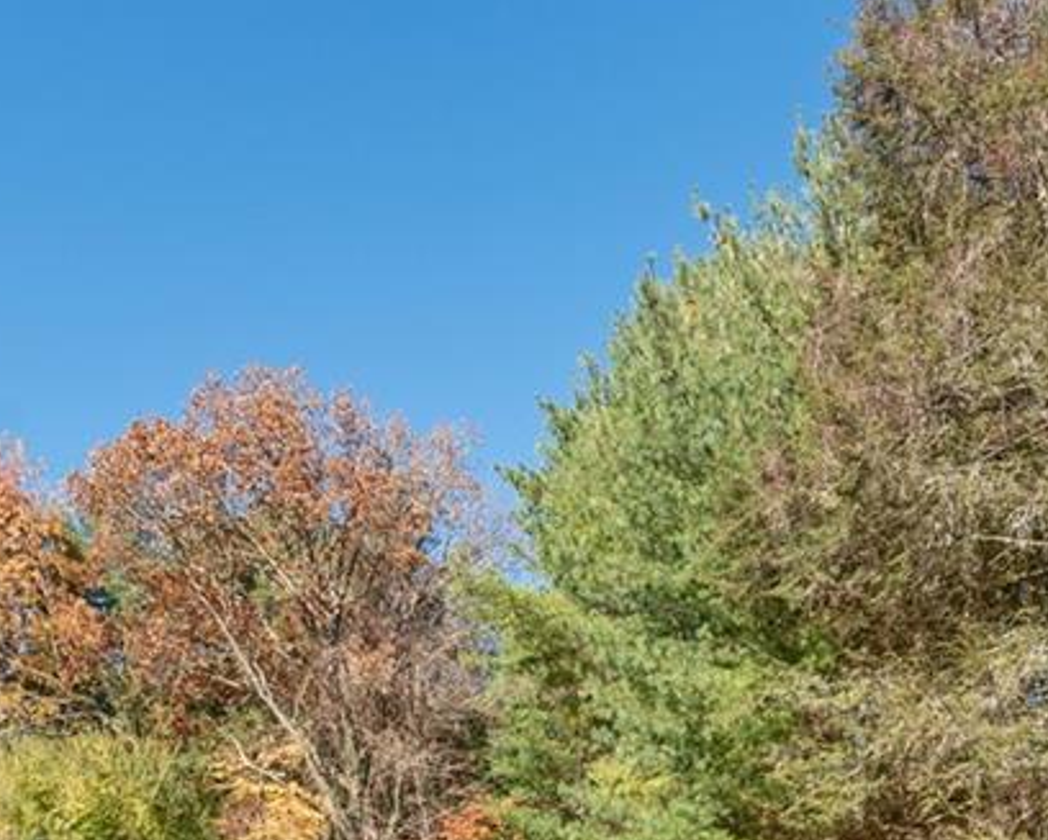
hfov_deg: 45.6
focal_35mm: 40
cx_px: 616
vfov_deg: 35.3
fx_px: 1242
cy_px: 751
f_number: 7.1
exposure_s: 1/1000
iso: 320
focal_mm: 17
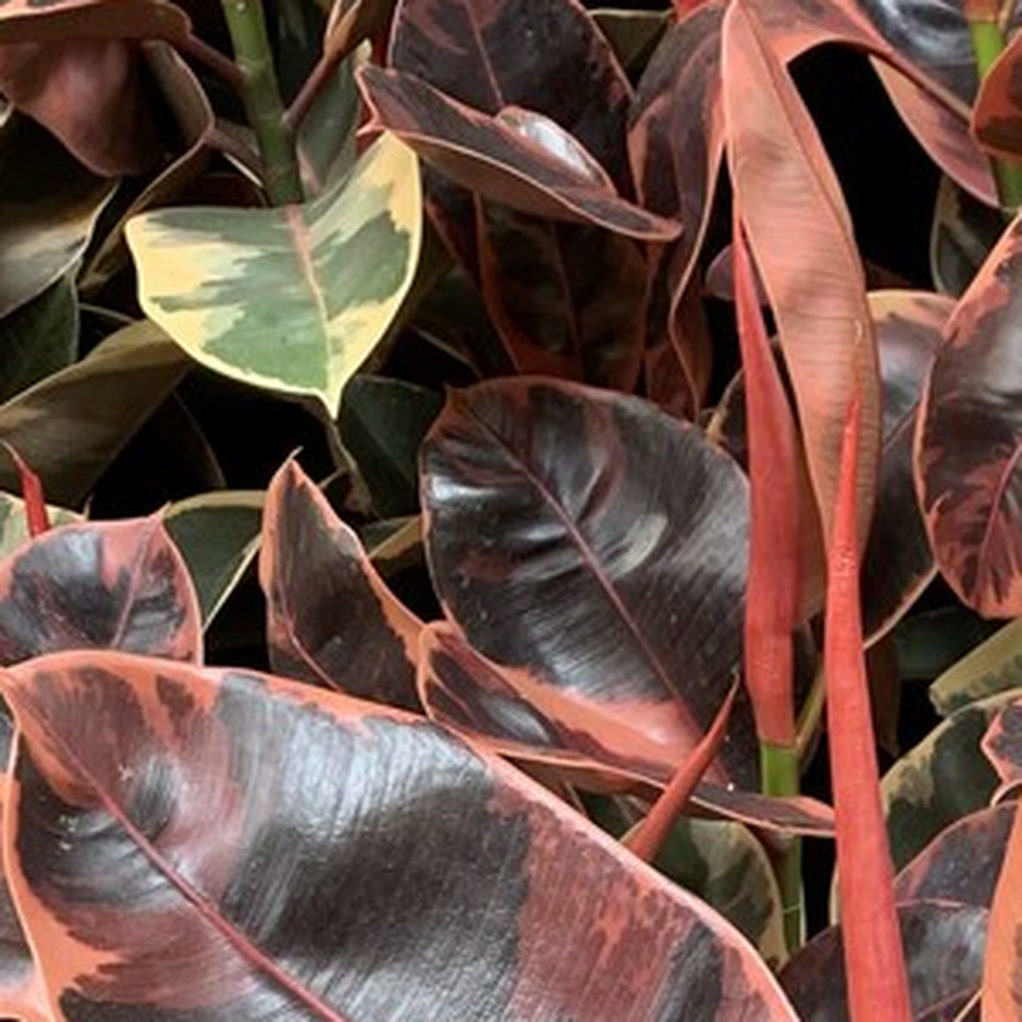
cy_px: 1305
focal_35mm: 92
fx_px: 3073
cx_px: 971
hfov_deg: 18.5
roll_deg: +0.9
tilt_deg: -34.3
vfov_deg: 17.7
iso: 100
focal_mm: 4.25
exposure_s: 1/74
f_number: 1.8
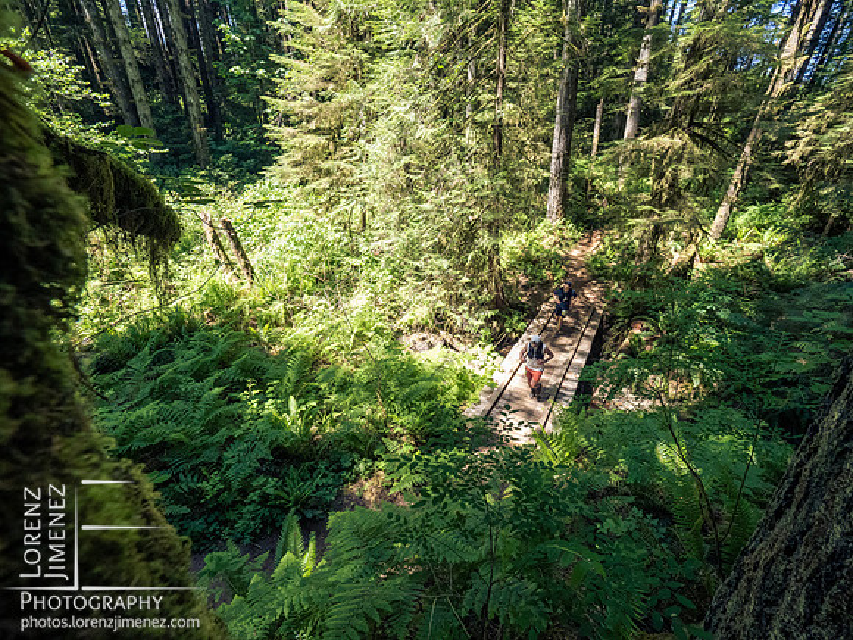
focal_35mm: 14
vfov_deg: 85.7
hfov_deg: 102.1
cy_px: 320
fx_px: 345
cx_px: 426
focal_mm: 7
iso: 1250
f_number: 4
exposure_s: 1/800
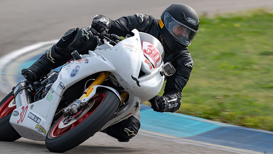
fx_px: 5706
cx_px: 171
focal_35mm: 788
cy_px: 103
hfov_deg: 2.7
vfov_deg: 1.5
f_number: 10
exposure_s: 1/200
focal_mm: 600
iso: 125
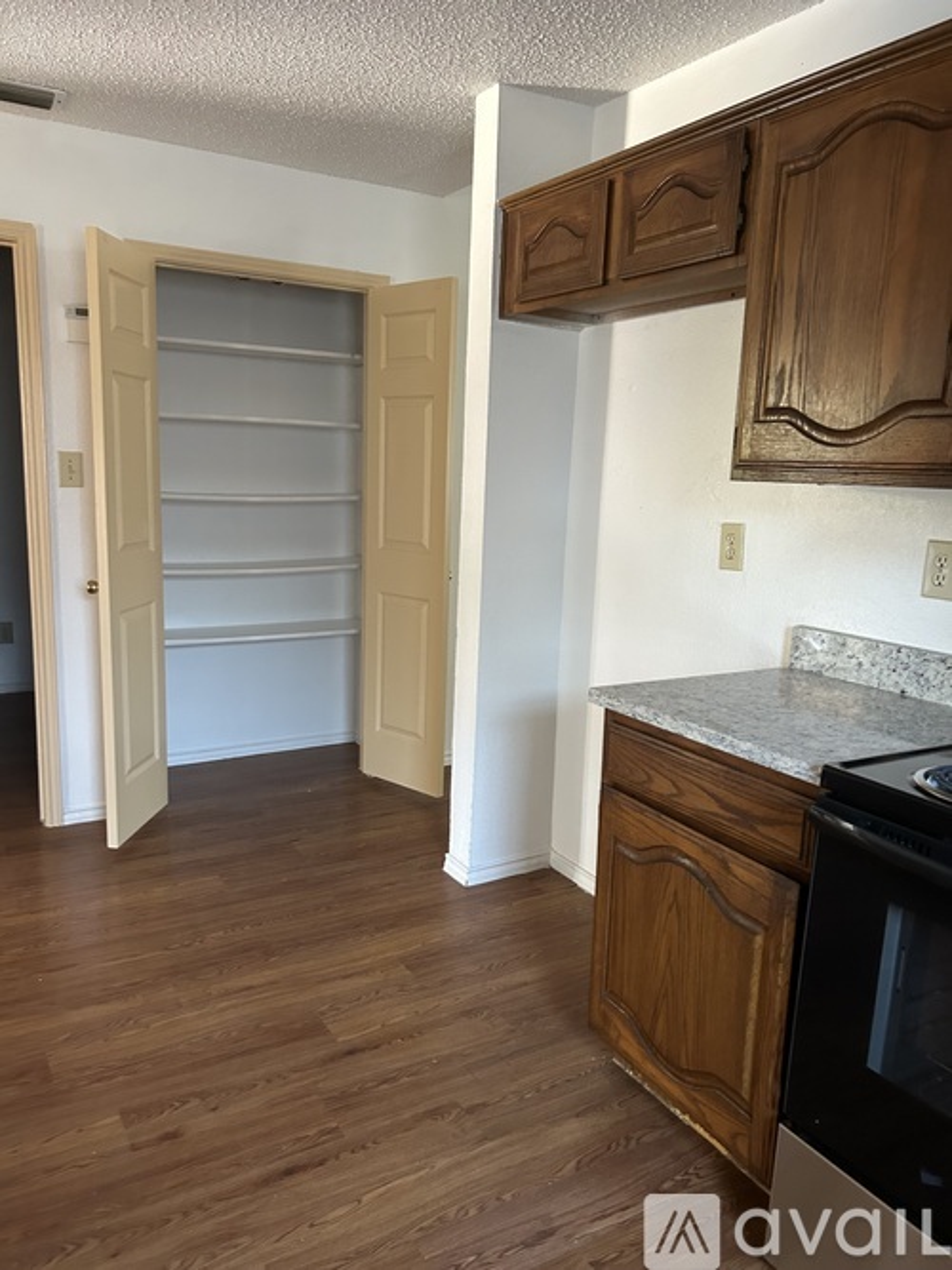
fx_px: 954
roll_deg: -2.1
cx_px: 476
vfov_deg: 67.3
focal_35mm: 26
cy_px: 635
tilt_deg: -10.8
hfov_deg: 53.0
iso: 320
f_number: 1.5
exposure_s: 1/60
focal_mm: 5.7
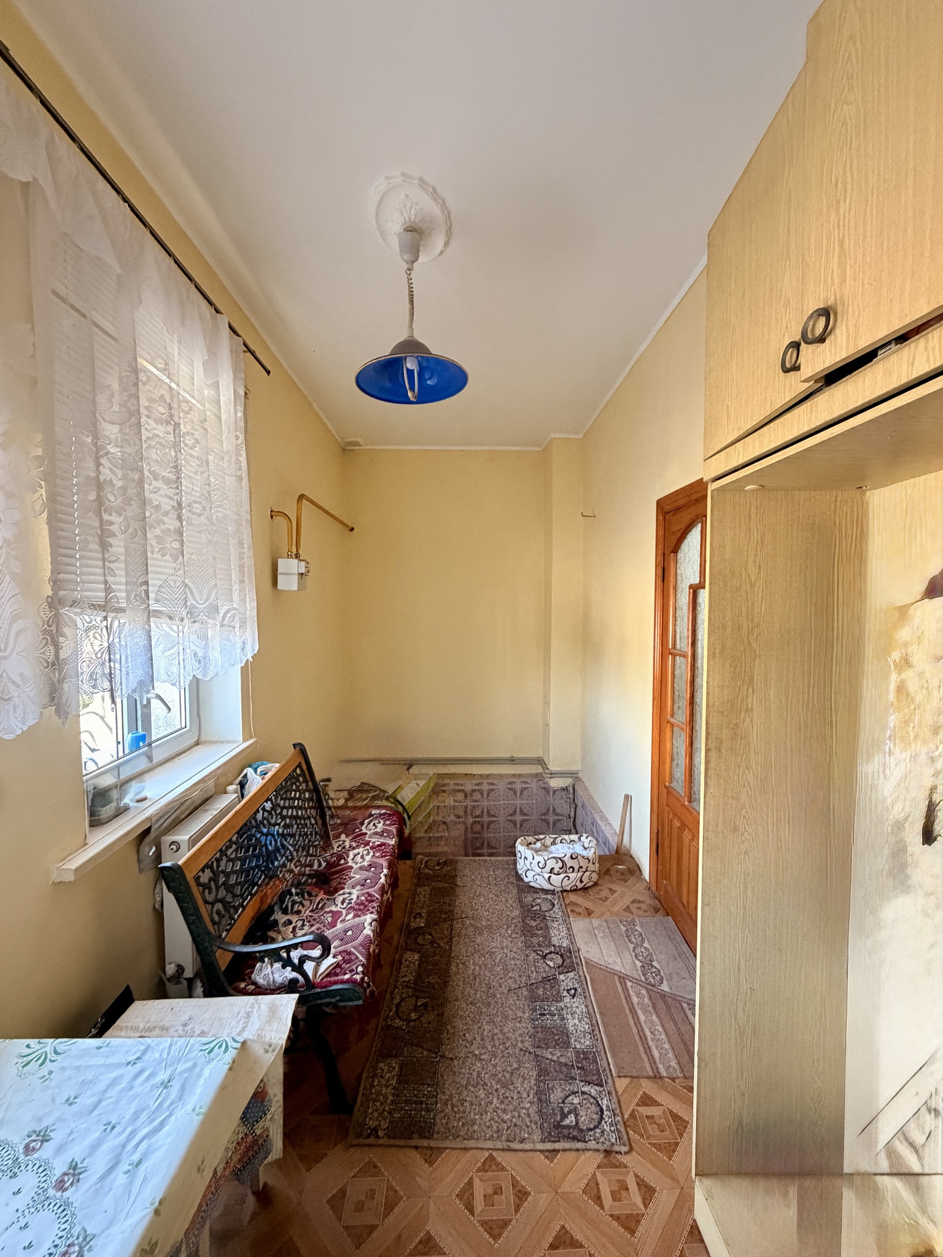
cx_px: 472
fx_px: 509
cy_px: 628
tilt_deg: -2.0
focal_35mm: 14
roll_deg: -0.3
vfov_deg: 102.1
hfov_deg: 85.7
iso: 640
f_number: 2.2
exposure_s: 1/60
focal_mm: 2.22
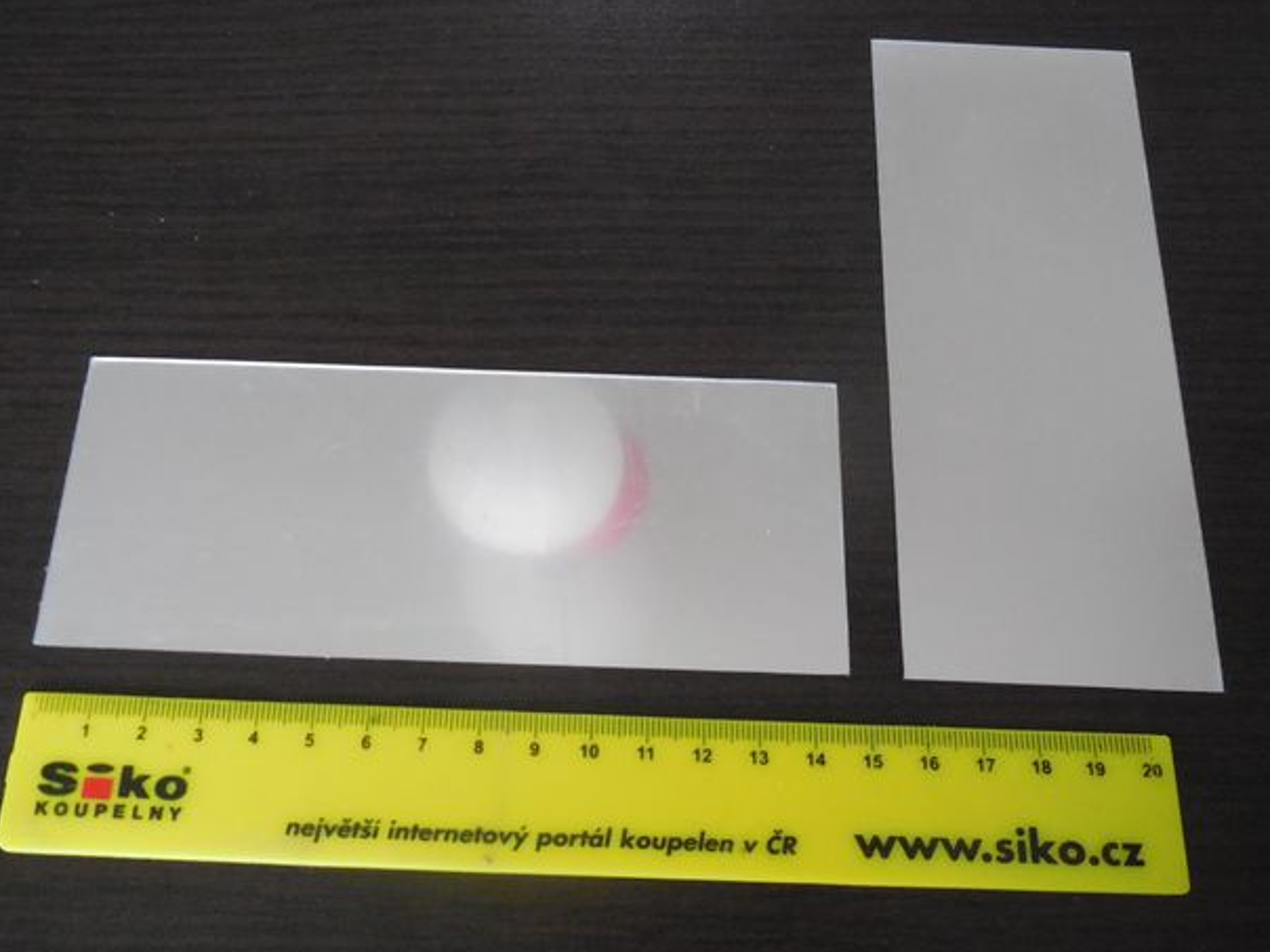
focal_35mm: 36
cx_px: 590
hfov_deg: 51.3
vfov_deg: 39.7
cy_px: 461
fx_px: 1321
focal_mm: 5.3
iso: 800
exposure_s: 1/30
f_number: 3.2
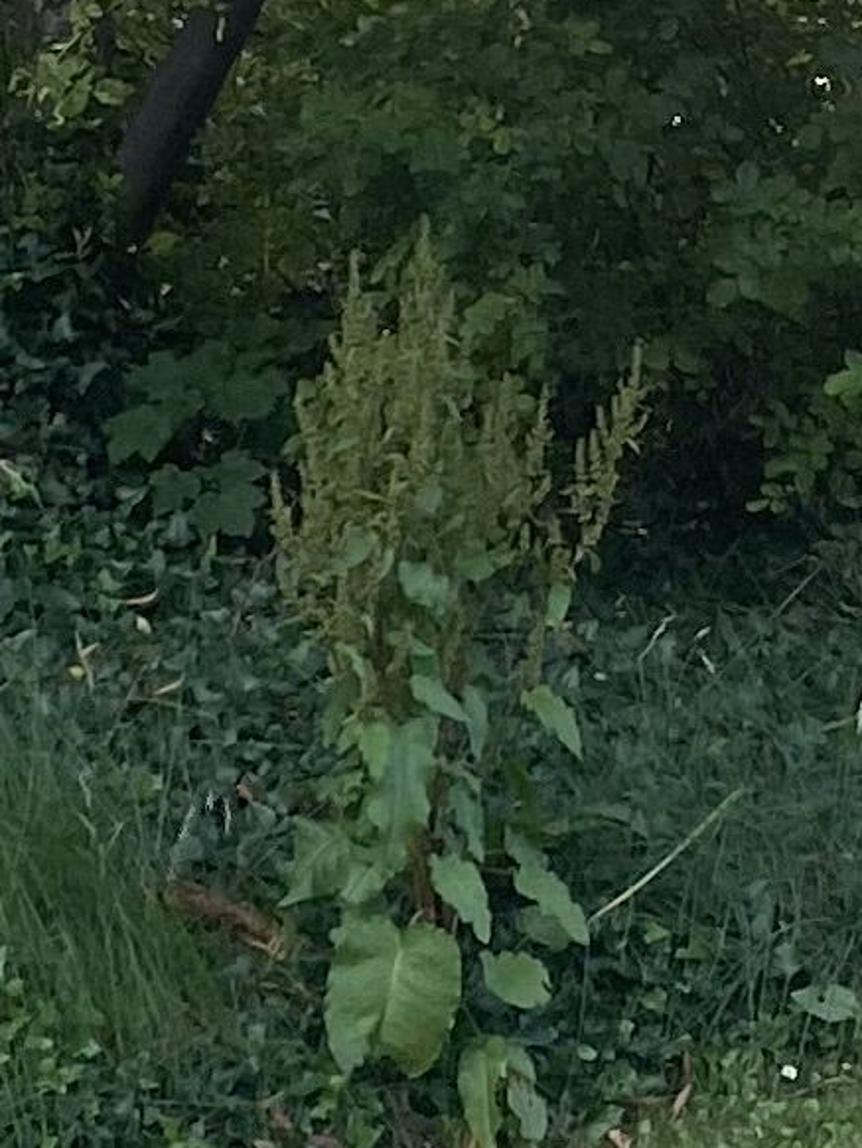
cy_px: -77
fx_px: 5972
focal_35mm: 180
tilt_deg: -3.0
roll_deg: -0.7
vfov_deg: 10.9
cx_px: 537
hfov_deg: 8.3
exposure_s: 1/654
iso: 32
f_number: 1.8
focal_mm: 4.25
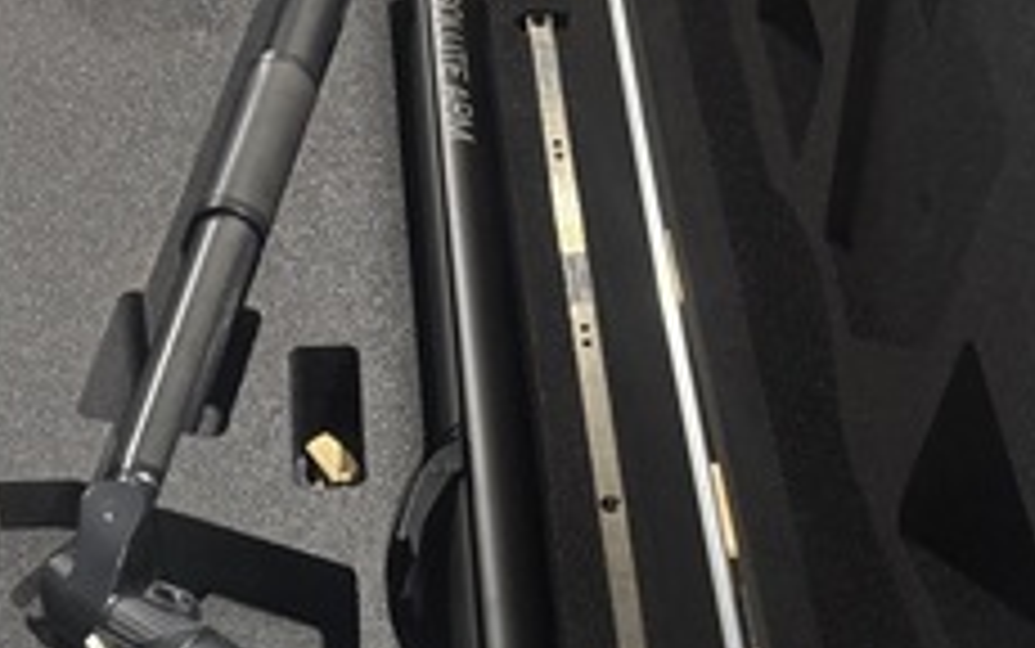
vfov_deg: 19.5
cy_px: 900
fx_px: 1693
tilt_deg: -59.9
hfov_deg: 33.4
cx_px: 277
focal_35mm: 60
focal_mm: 5.96
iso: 320
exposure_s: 1/60
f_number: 1.6
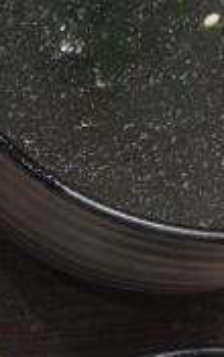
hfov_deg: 7.3
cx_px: -442
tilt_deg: -69.3
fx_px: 1566
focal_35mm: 161
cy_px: 392
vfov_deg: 12.8
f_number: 1.6
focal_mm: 5.96
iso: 40
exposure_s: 1/100
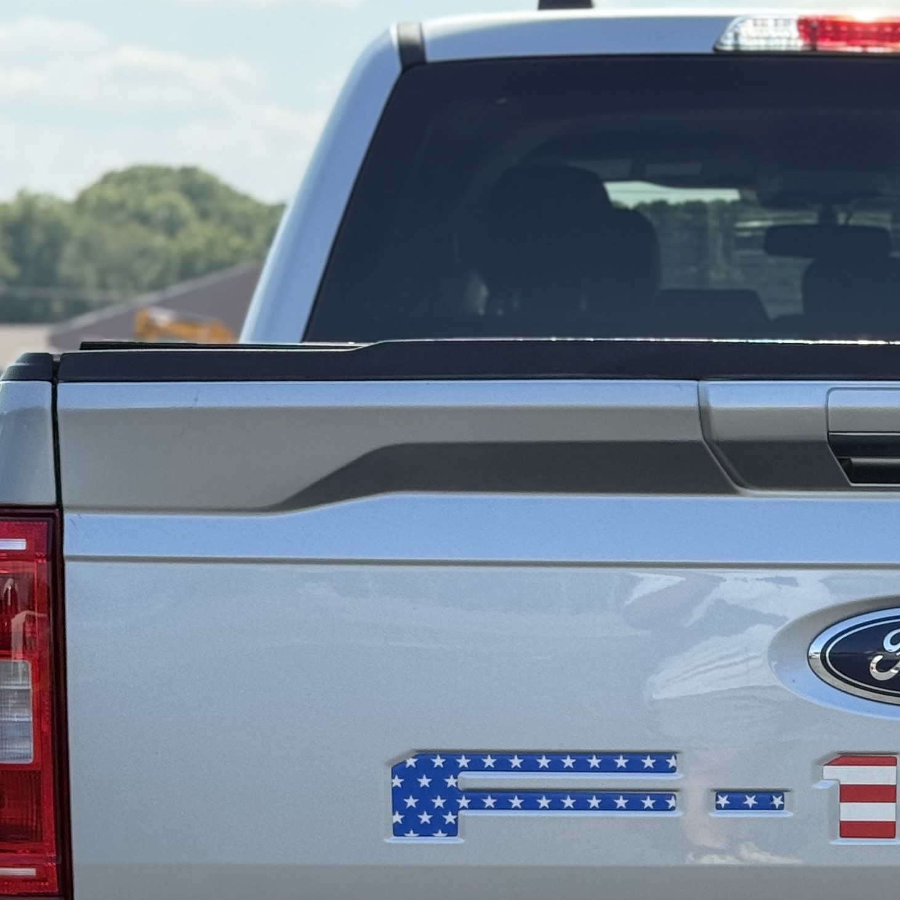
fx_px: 3442
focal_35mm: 117
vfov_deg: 14.8
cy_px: 800
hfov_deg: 14.6
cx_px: 955
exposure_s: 1/2088
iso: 80
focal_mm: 6.76
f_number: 1.78
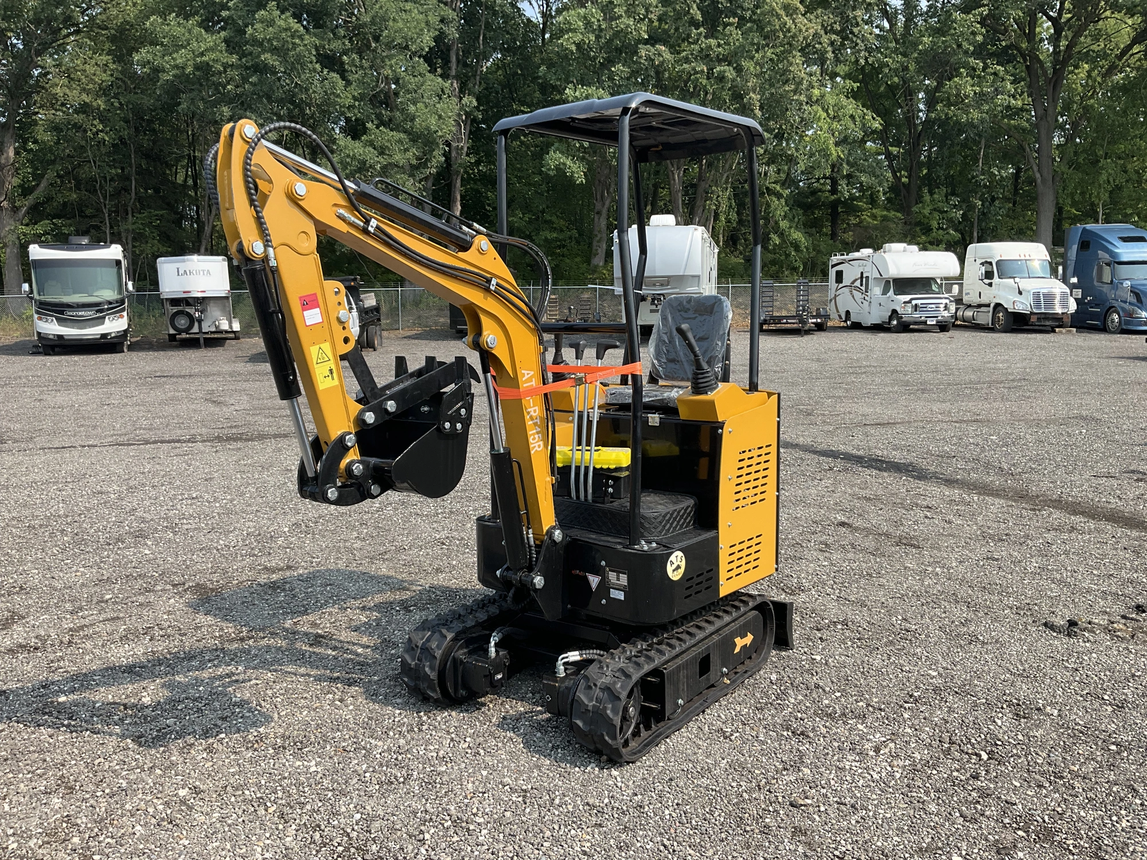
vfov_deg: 48.2
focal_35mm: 29
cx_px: 574
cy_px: 430
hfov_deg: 61.7
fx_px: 961
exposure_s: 1/1055
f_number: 1.8
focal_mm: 3
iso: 25
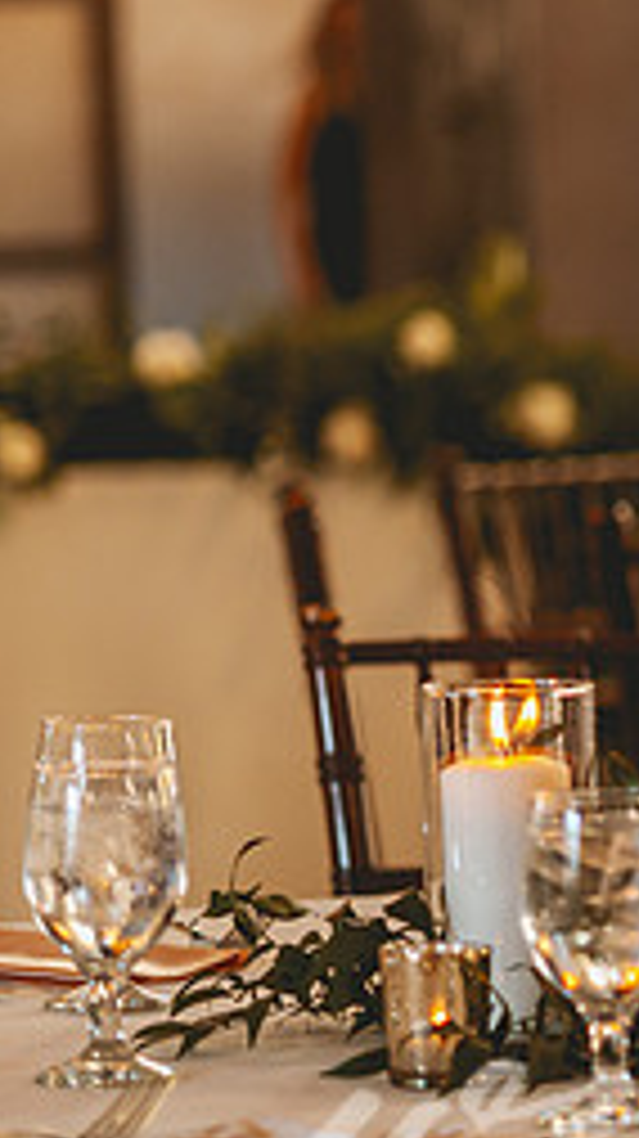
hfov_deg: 4.8
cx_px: 1156
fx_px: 7603
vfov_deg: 8.6
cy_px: 612
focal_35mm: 252
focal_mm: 105
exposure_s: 1/200
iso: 800
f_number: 2.8
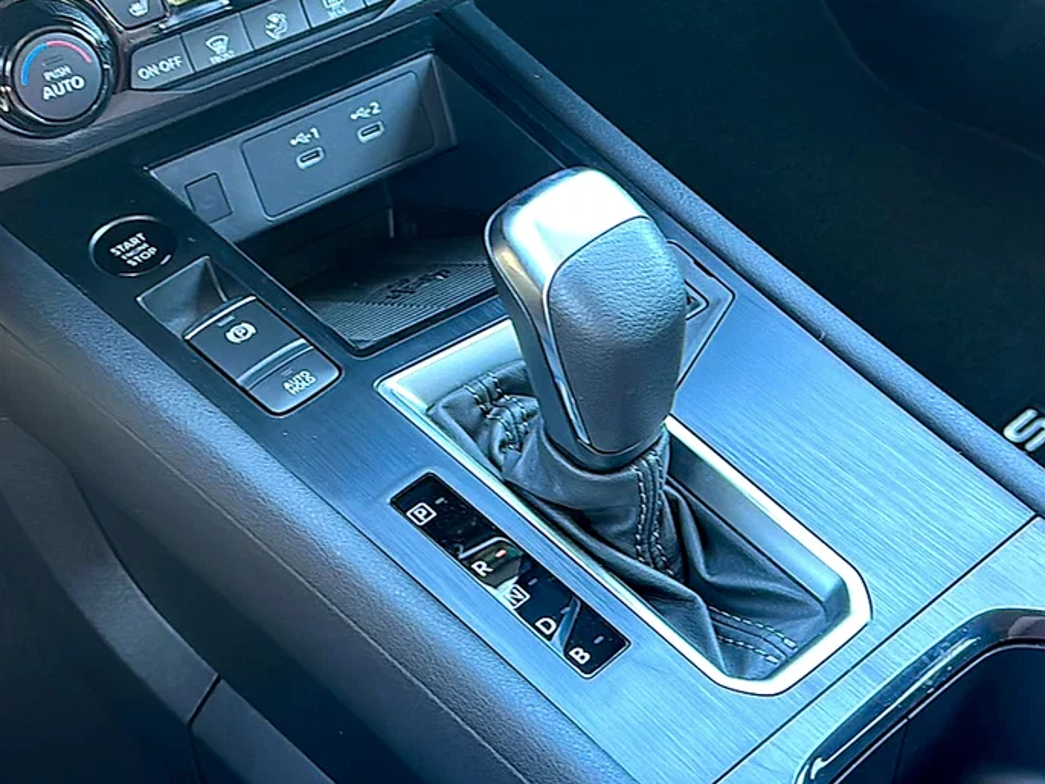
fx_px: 1389
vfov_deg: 31.5
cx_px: 532
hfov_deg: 41.2
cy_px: 391
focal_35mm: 46
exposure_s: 1/42
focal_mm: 6.86
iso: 100
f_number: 1.78
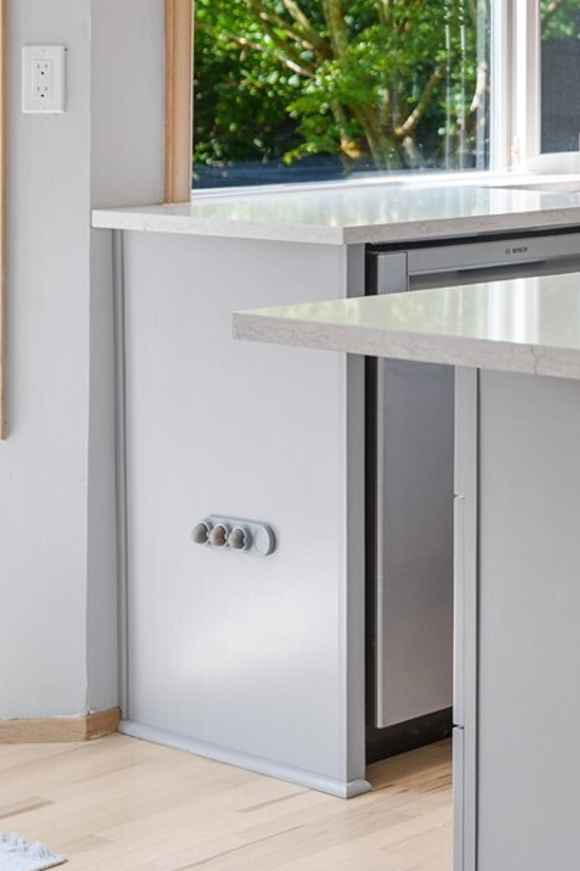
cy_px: 68
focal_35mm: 98
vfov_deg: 20.4
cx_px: 980
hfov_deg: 12.9
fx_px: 2368
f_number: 3.5
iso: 400
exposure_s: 1/40
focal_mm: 35
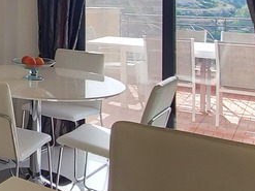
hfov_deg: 27.1
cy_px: -9
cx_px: -109
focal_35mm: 54
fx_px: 398
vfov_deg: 25.4
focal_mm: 1.74
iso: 50
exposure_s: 1/182
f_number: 2.2
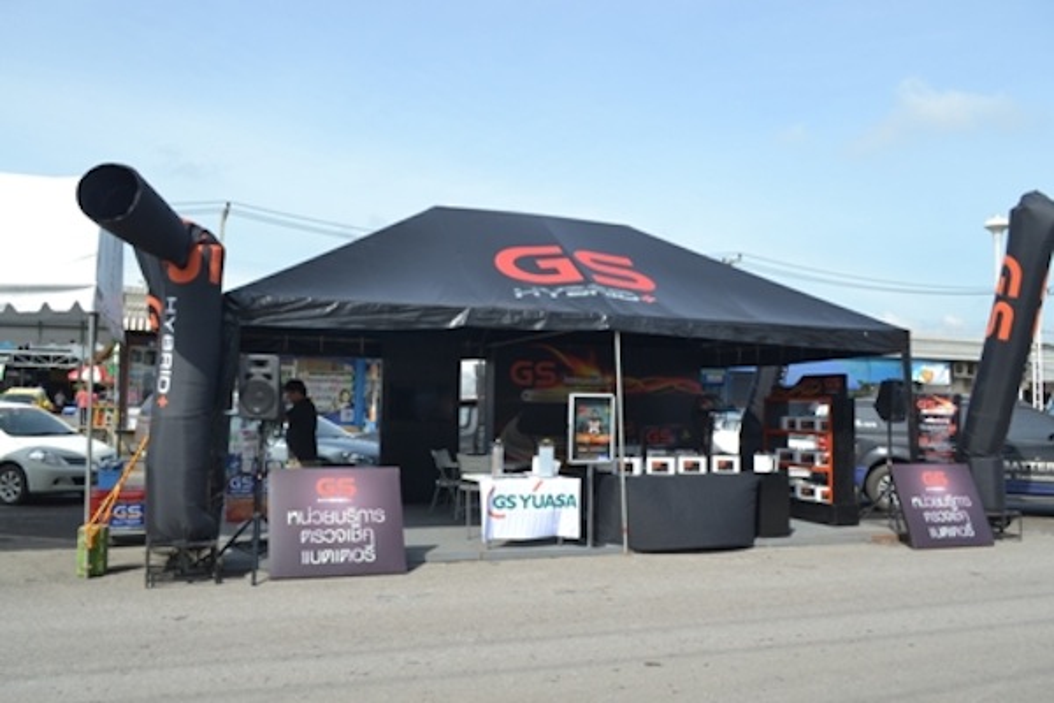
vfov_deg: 43.6
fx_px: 878
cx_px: 527
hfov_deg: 61.9
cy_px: 352
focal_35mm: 30
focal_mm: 20
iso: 100
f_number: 7.1
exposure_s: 1/250
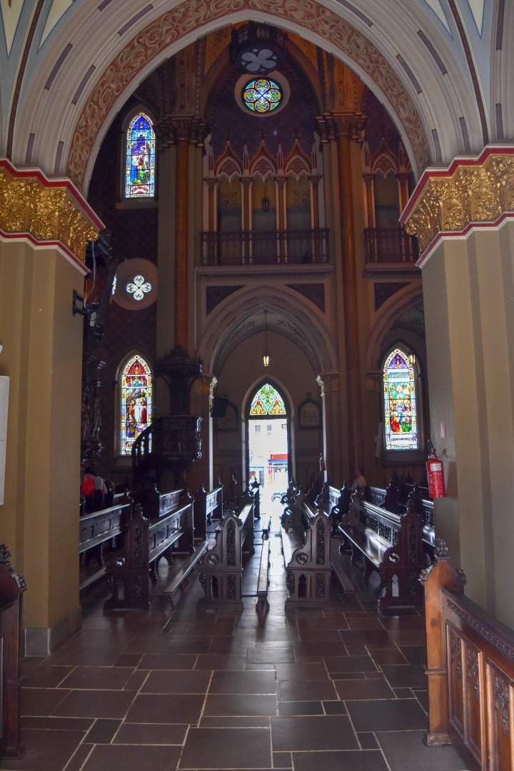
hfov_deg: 47.9
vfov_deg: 67.4
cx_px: 257
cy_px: 386
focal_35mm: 27
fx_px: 578
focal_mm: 18
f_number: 3.5
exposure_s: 1/500
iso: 800
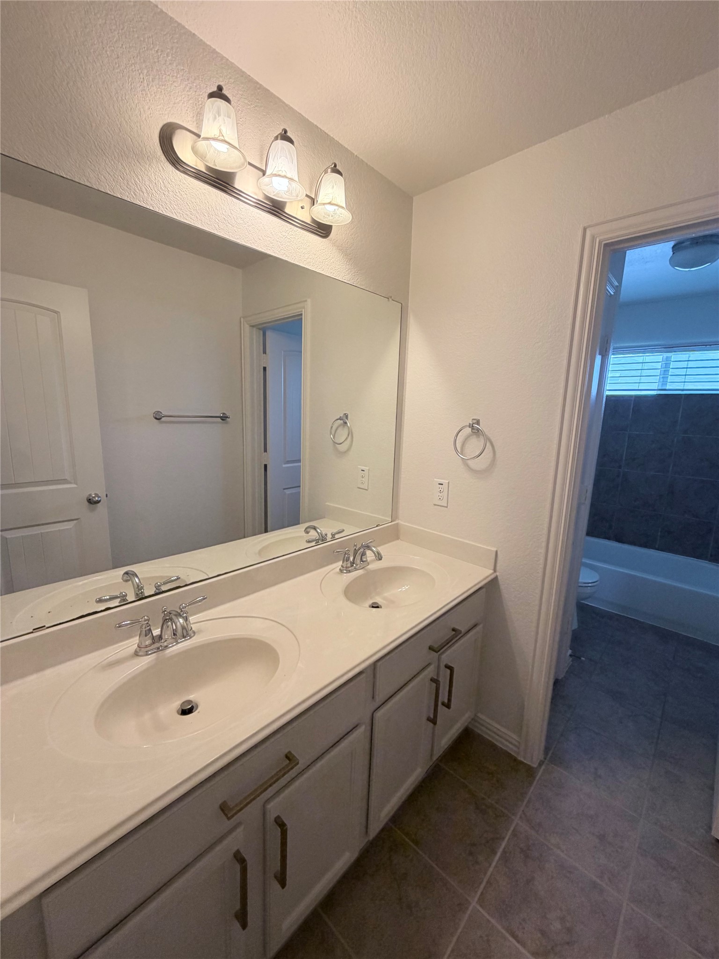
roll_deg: -1.3
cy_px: 480
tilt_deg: -9.2
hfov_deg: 85.7
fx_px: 388
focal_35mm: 14
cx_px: 360
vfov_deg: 102.1
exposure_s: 1/60
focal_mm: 2.22
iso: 160
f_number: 2.2
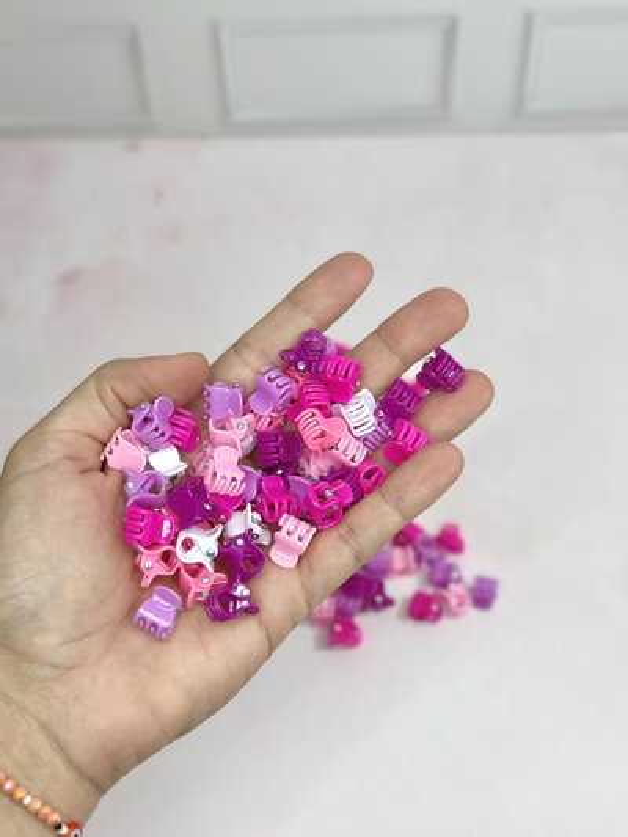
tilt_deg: -56.9
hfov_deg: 30.3
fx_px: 1161
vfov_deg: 39.6
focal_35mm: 48
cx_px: 314
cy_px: 418
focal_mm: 6.86
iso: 100
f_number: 1.78
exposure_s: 1/228
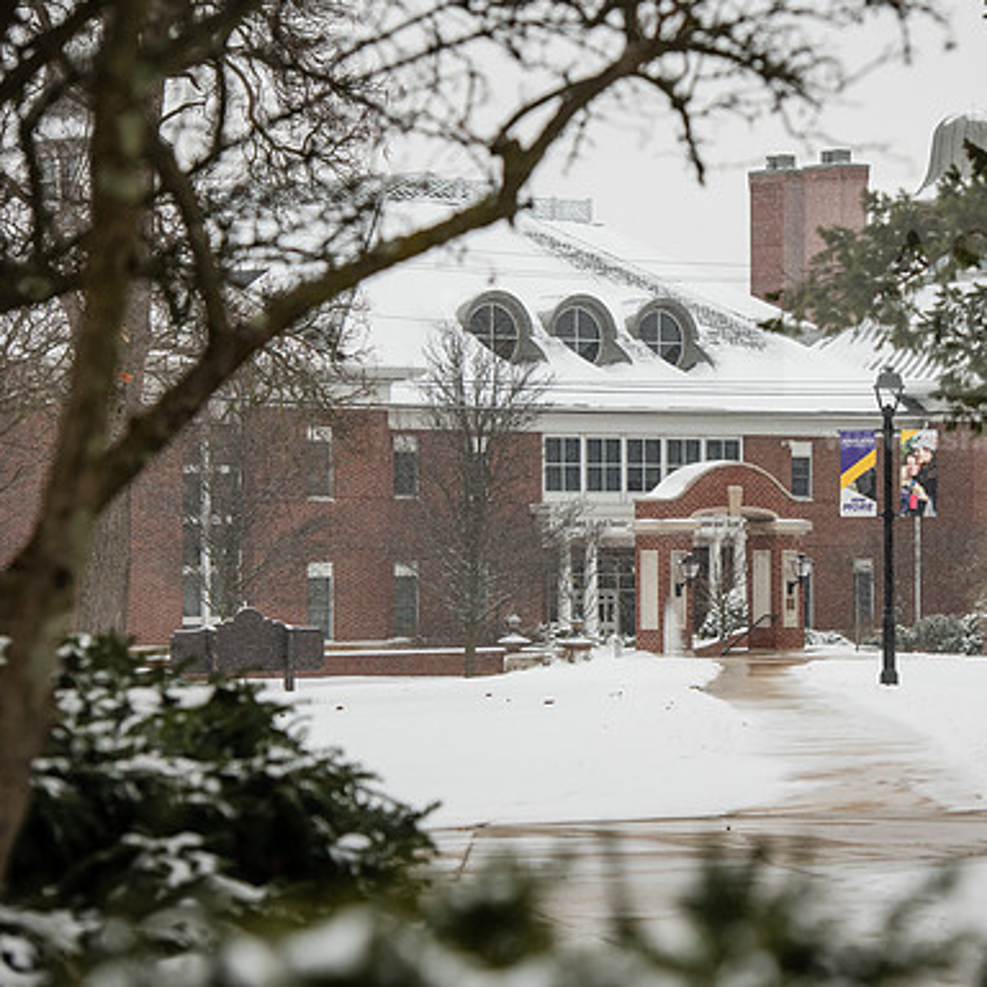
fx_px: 4807
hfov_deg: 11.7
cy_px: 492
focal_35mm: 149
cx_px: 707
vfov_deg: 11.7
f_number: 5
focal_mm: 116
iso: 500
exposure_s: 1/320
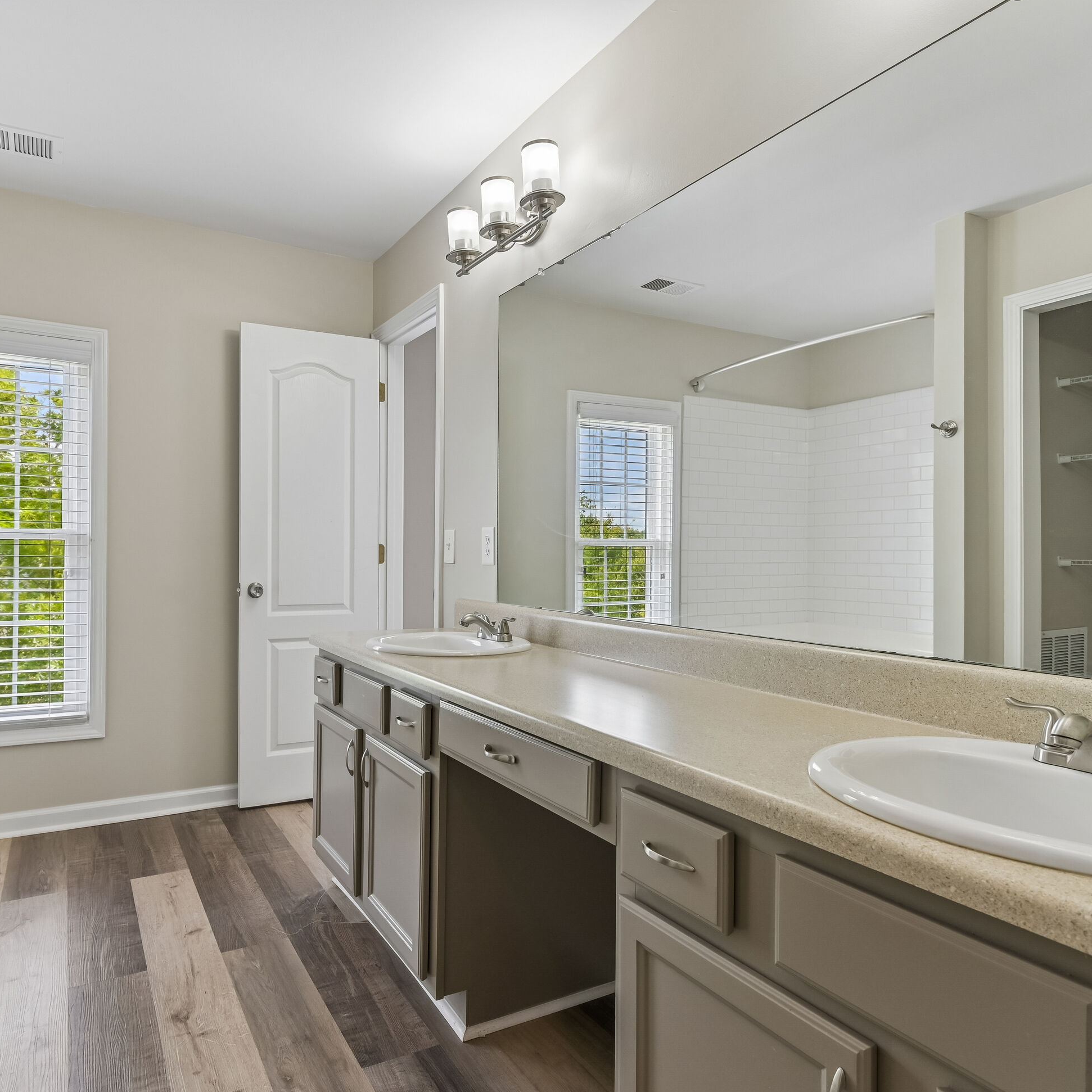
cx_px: 469
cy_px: 559
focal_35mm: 21
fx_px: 749
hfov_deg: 71.8
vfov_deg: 72.1
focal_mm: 16
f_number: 8
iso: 200
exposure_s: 1/30
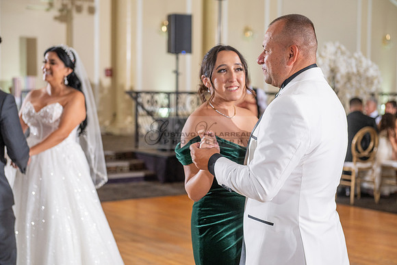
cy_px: 132
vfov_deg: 19.5
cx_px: 198
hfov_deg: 28.8
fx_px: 772
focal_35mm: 70
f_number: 4
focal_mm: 70
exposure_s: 1/160
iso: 800
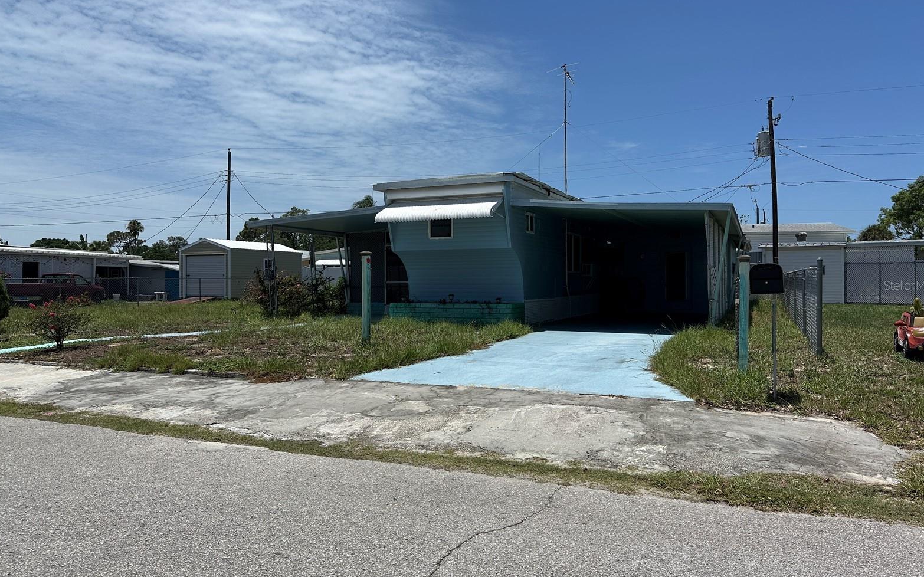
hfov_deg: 70.4
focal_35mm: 26
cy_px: 285
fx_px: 655
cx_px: 467
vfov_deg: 47.6
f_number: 1.78
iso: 80
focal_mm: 6.86
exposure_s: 1/8197
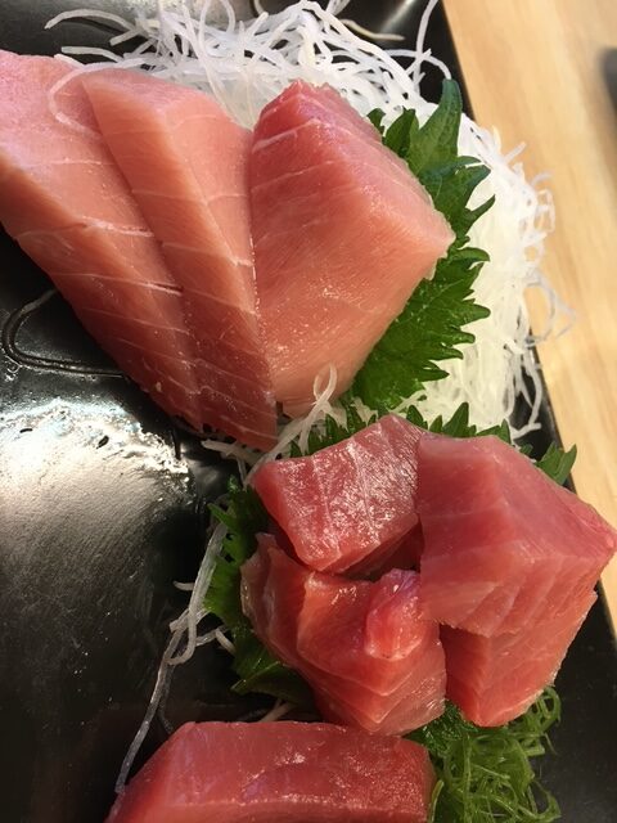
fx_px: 689
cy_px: 412
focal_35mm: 29
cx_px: 308
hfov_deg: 48.2
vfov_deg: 61.7
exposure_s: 1/33
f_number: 2.2
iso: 125
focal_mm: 4.15
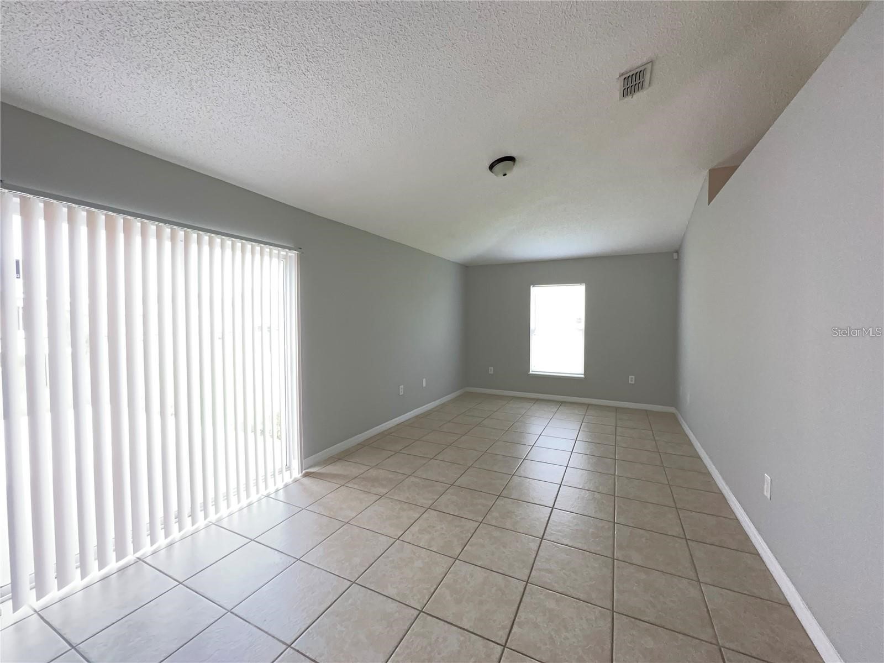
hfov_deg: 102.1
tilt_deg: -2.0
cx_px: 442
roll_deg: -0.7
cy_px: 332
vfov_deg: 85.7
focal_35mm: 14
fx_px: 358
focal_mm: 2.22
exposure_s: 1/180
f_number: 2.2
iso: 400
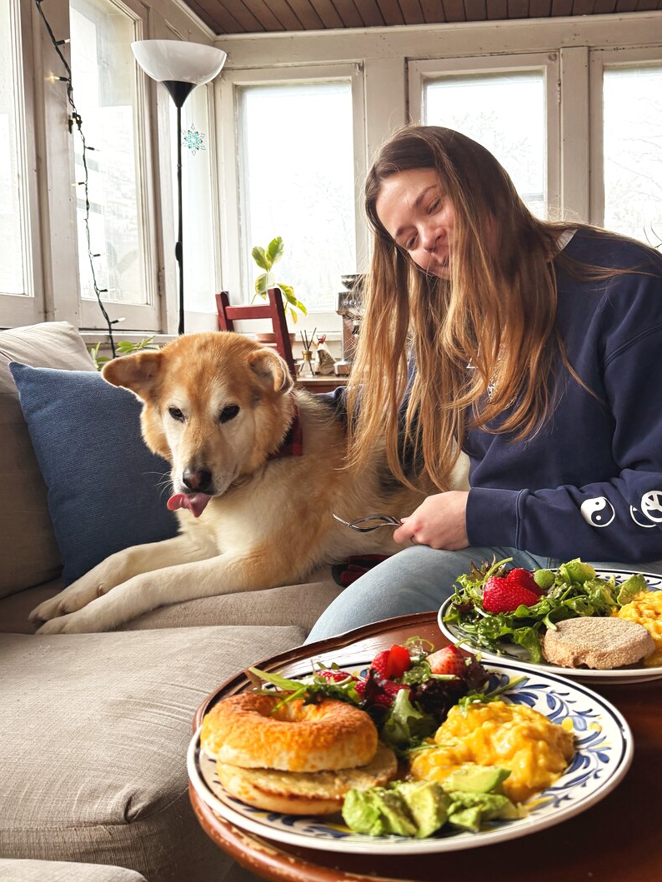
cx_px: 404
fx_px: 867
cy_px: 406
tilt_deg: -2.1
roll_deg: -0.2
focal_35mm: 34
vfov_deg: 53.9
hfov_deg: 41.6
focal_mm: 6.76
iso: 200
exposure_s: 1/191
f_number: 1.78
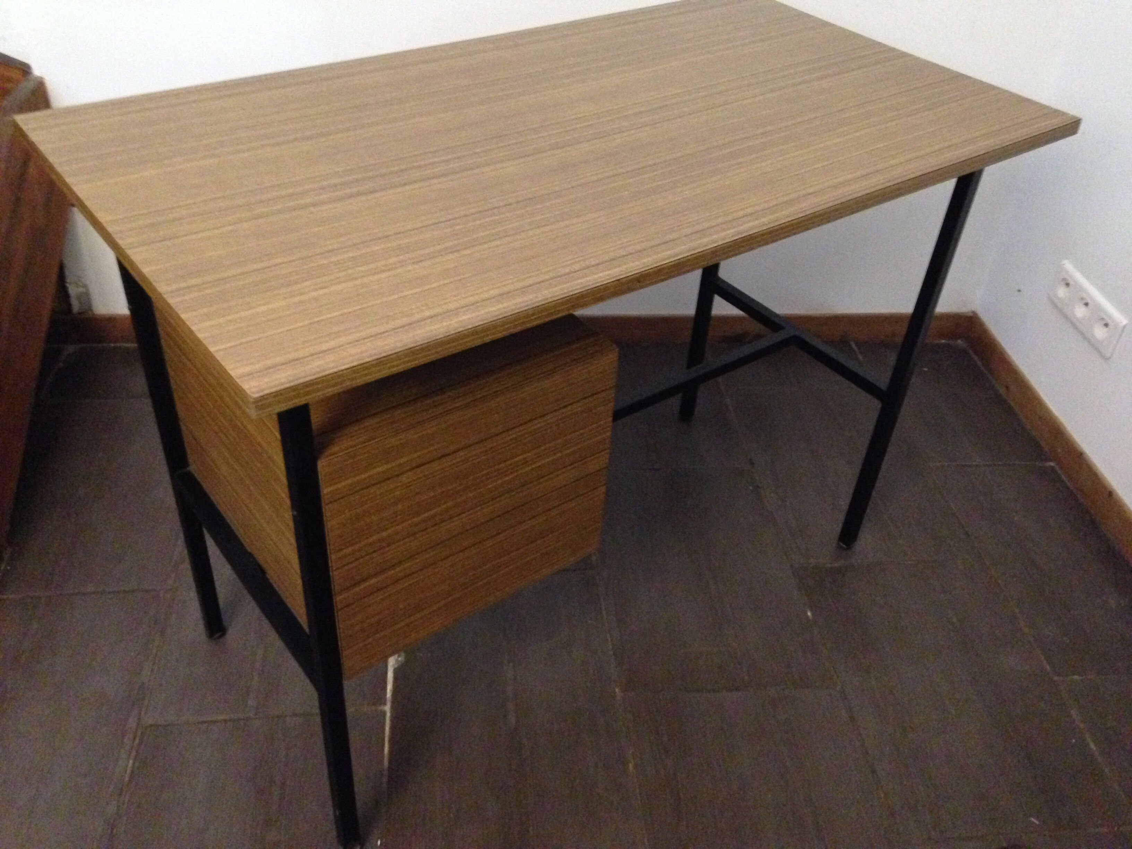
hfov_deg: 55.4
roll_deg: -3.6
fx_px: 1079
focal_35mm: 33
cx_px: 566
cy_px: 424
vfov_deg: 42.9
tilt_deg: -39.4
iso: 800
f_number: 2.4
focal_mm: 4.12
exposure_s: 1/17
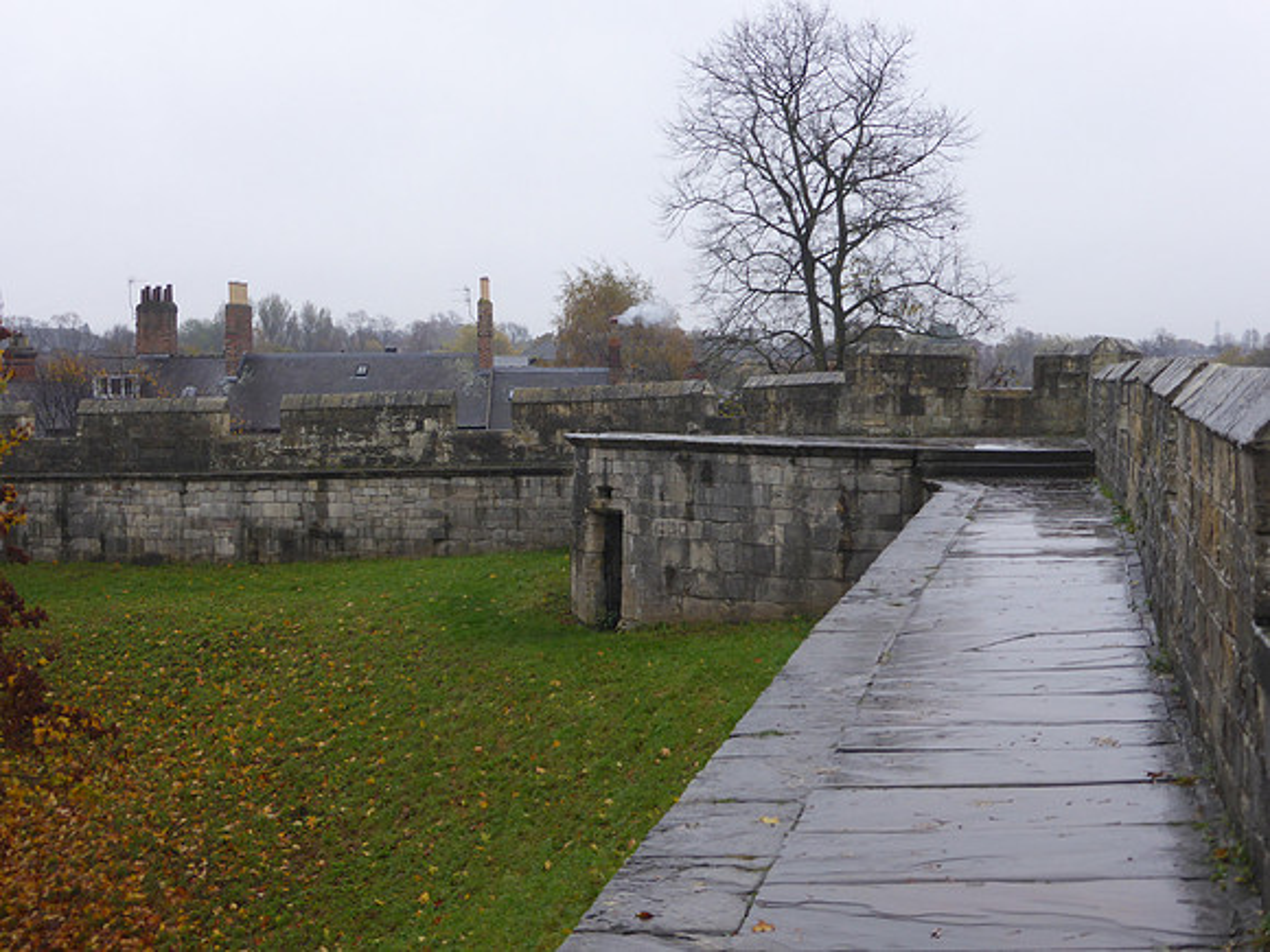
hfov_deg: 33.8
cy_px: 476
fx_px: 2091
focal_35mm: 57
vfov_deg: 25.7
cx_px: 635
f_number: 4.6
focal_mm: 9.7
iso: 125
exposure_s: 1/60
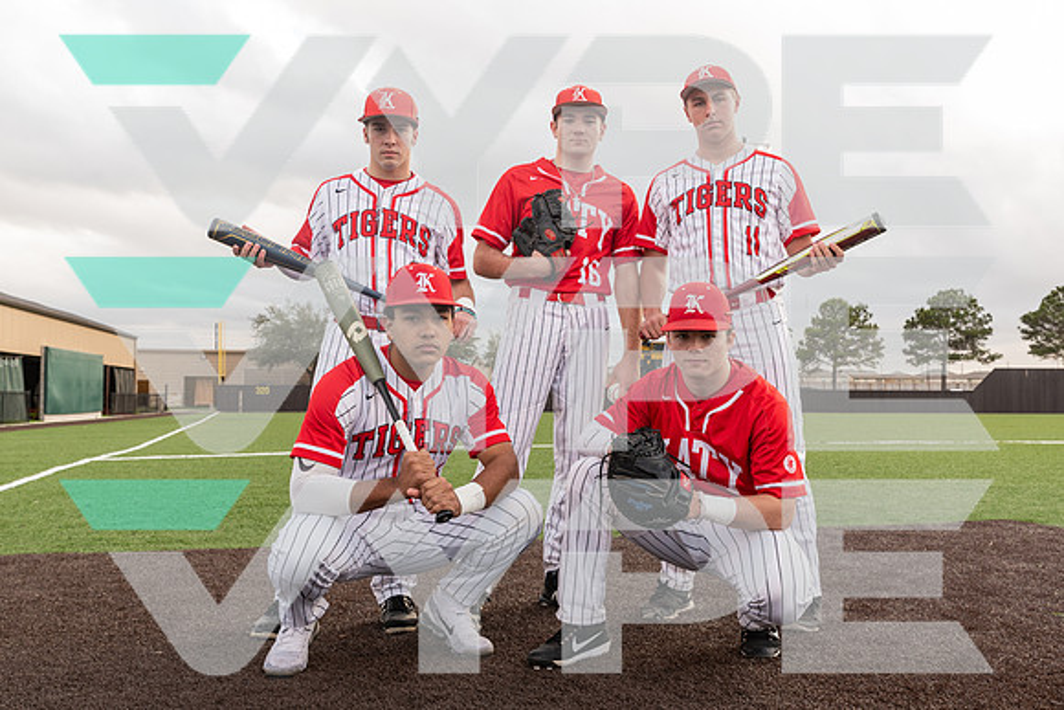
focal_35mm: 35
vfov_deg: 37.9
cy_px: 355
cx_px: 532
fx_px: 1035
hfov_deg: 54.4
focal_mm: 35
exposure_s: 1/160
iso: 400
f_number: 7.1
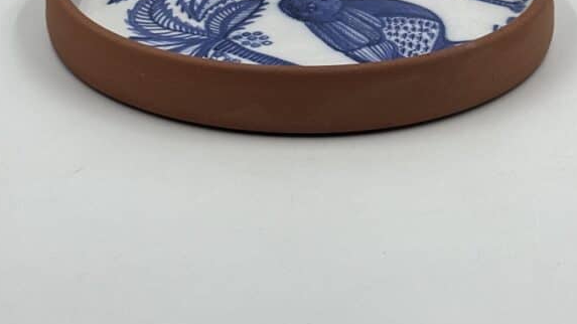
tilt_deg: -21.3
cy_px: -31
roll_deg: -1.7
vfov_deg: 16.1
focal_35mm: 73
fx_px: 1117
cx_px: 295
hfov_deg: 29.0
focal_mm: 6.86
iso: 64
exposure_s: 1/642
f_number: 1.78
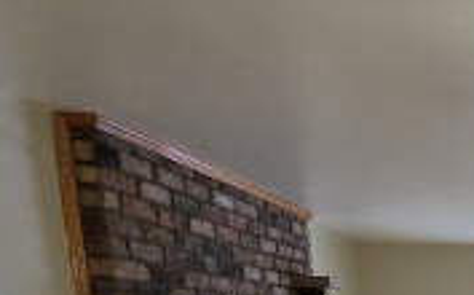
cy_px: 467
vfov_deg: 20.5
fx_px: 671
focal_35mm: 52
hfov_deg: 28.5
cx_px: 676
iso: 320
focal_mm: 2.2
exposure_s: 1/120
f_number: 1.9
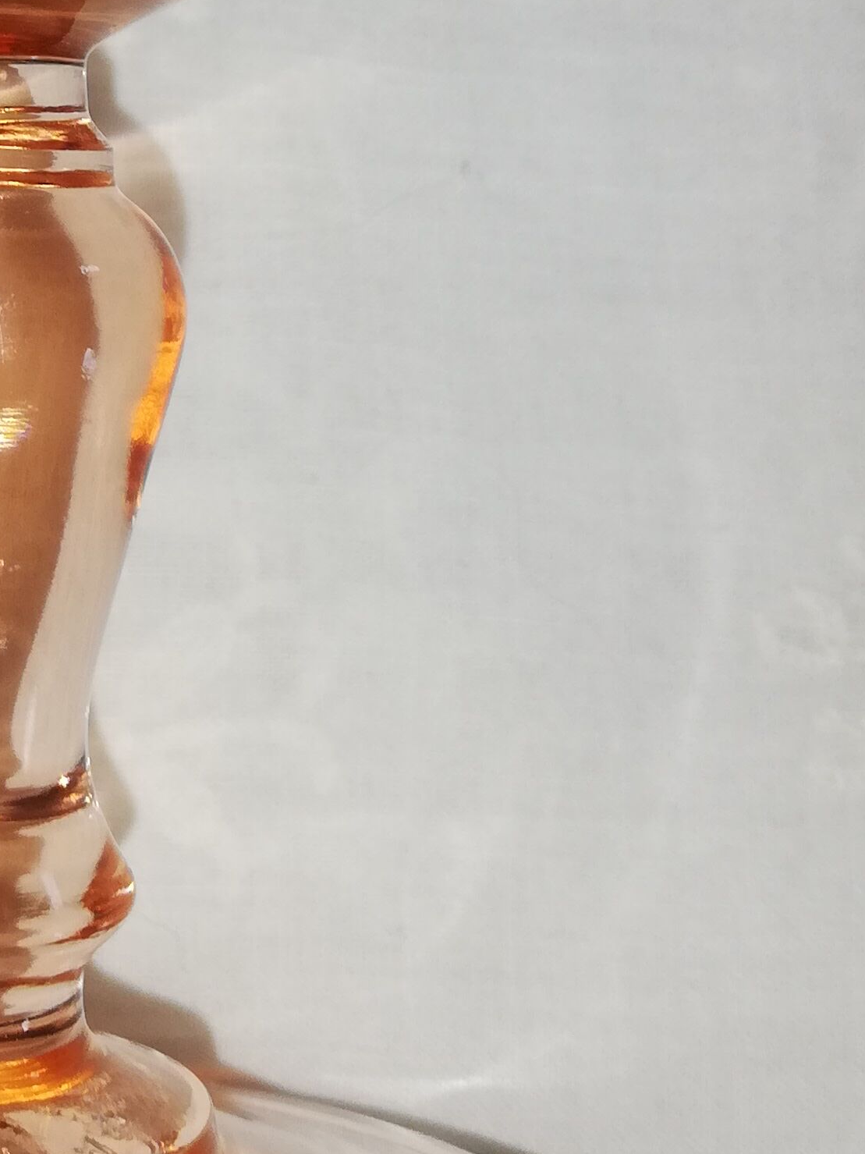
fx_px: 2699
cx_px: 31
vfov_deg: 23.2
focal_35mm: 81
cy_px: 7
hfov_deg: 17.8
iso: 64
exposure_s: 1/120
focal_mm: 3.81
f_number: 2.2
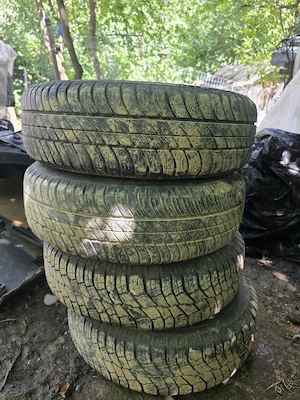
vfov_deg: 73.9
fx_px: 266
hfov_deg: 58.9
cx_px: 150
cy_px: 200
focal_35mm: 23
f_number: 1.7
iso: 100
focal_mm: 6.3
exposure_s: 1/182
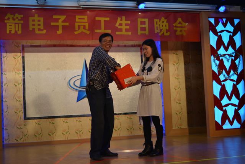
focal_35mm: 51
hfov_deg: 38.9
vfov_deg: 26.5
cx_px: 122
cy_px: 82
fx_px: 347
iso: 560
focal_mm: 34
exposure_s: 1/60
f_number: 4.5
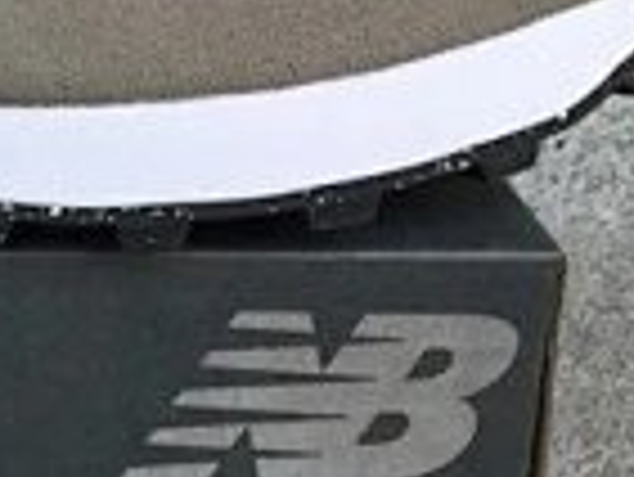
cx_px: -274
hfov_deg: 13.3
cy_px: 135
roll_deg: -0.5
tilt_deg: -20.2
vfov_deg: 10.5
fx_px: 2585
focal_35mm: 141
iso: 25
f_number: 2.4
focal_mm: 3.3
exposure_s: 1/316
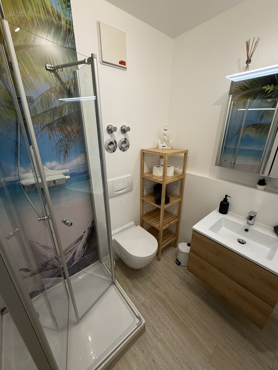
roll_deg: -0.3
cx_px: 139
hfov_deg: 85.7
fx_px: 150
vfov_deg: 102.1
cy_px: 185
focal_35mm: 14
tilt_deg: -20.4
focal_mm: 2.22
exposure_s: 1/100
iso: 250
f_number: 2.2
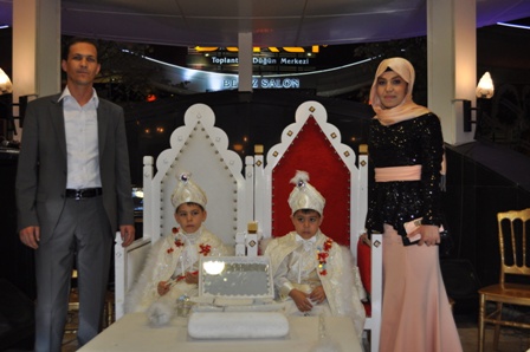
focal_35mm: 36
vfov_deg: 36.8
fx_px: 530
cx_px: 265
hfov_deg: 53.2
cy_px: 176
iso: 640
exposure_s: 1/125
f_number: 4
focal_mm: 24
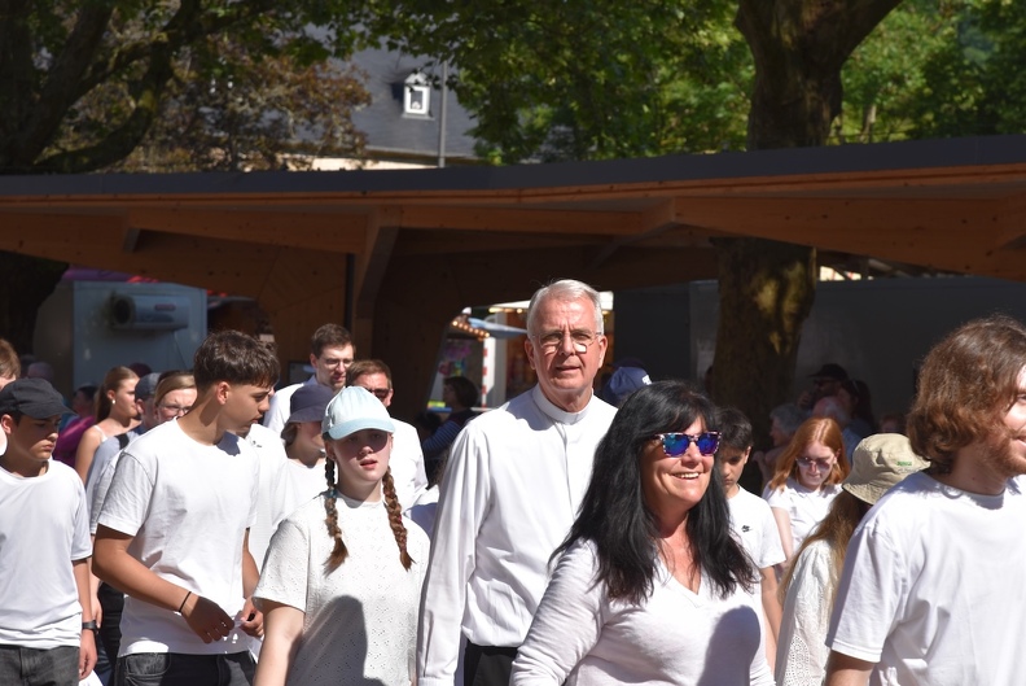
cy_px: 343
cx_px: 513
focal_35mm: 120
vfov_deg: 11.4
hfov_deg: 17.1
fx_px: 3422
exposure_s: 1/400
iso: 200
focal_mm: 120
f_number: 10
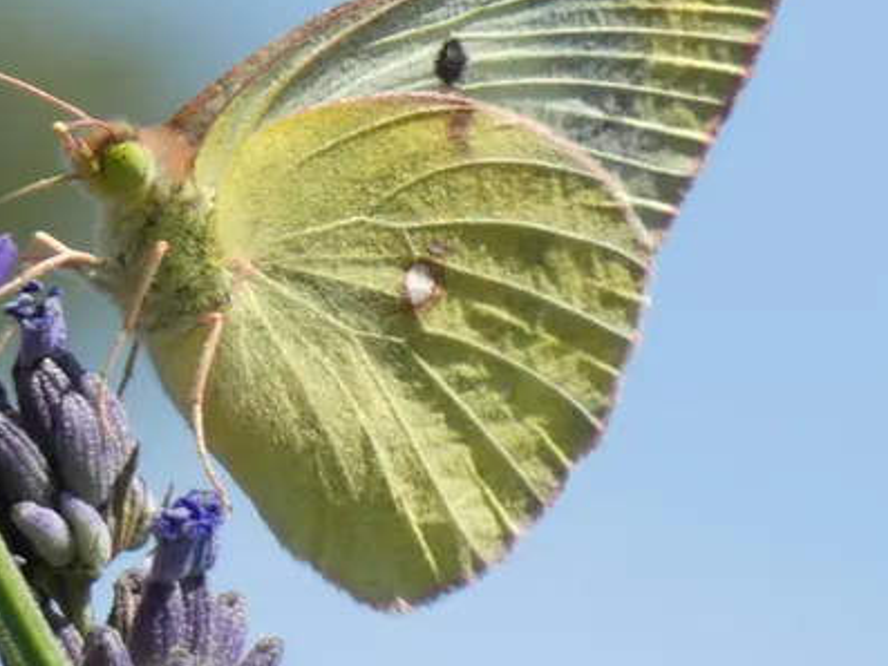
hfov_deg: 3.2
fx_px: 15884
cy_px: 311
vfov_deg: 2.4
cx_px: 304
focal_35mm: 619
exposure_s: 1/250
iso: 80
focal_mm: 68.8
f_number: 5.6
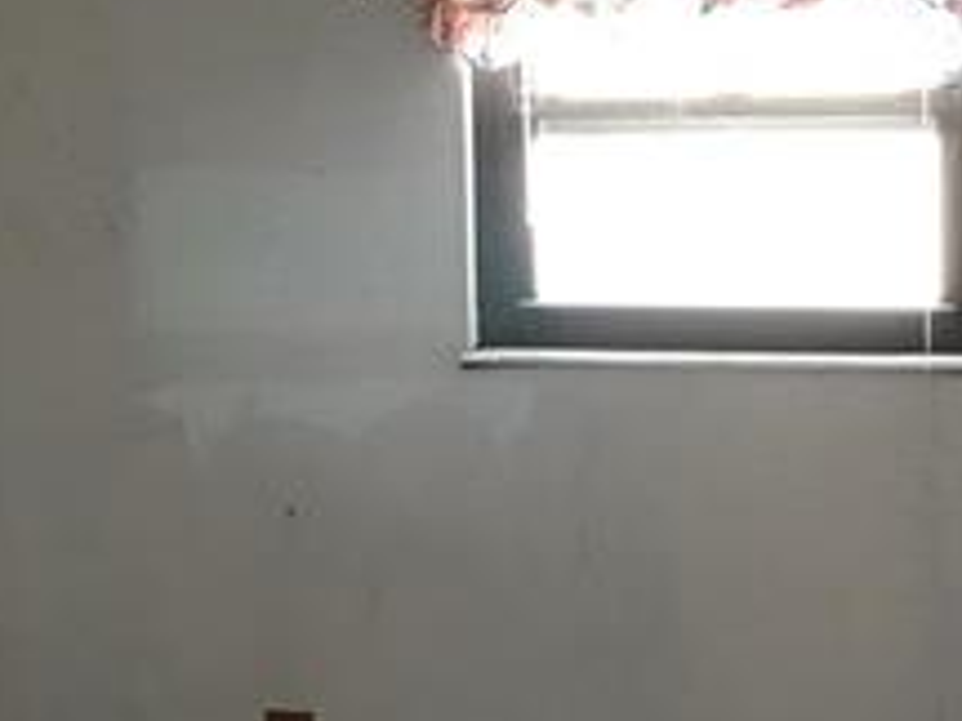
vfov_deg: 17.7
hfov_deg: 23.5
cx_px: 539
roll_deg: +0.5
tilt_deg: -4.5
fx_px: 2307
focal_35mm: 83
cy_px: 231
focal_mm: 3.99
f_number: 1.8
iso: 64
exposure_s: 1/15
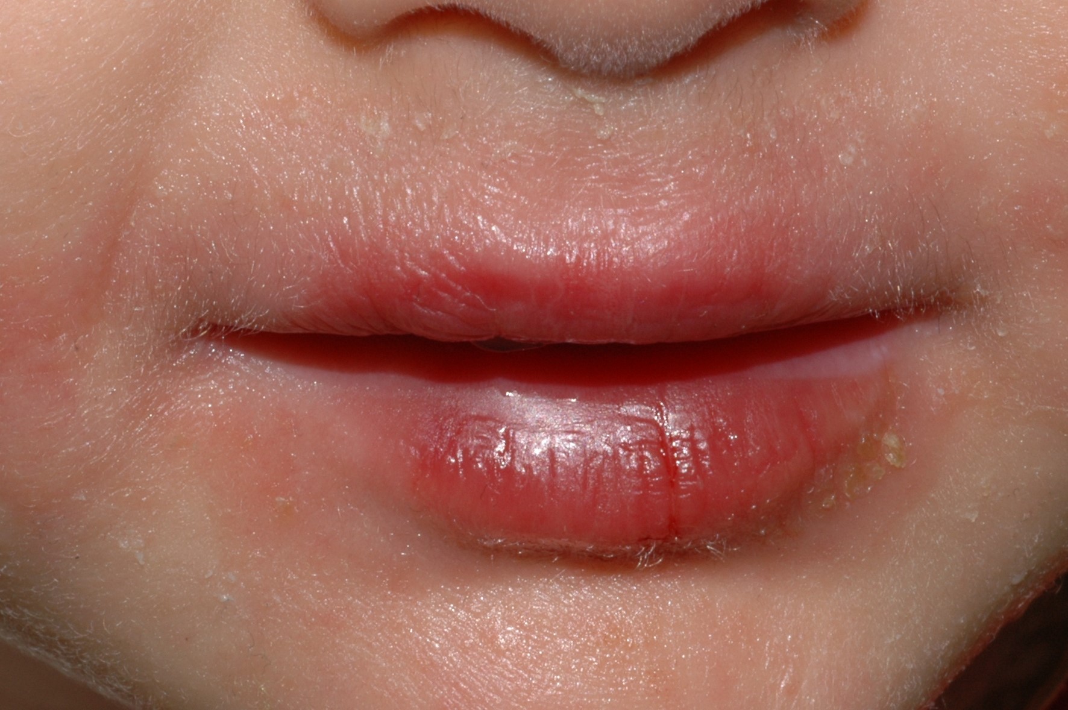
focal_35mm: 90
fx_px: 2667
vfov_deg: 15.2
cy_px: 355
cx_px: 534
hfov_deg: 22.6
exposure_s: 1/60
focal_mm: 60
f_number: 36
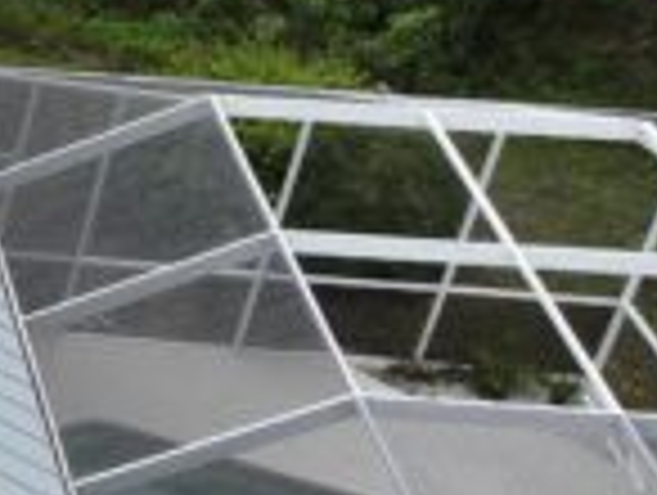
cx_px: -868
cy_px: 506
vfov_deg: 11.7
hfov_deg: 12.6
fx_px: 2395
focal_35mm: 126
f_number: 2.8
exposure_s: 1/30
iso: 100
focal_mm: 12.29
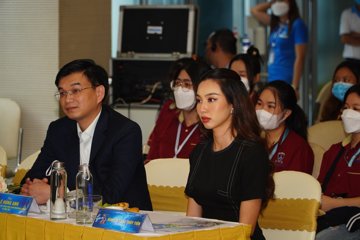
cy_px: 120
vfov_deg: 8.7
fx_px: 1575
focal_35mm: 158
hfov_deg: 13.0
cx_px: 180
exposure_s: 1/125
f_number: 4
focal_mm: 105
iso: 800
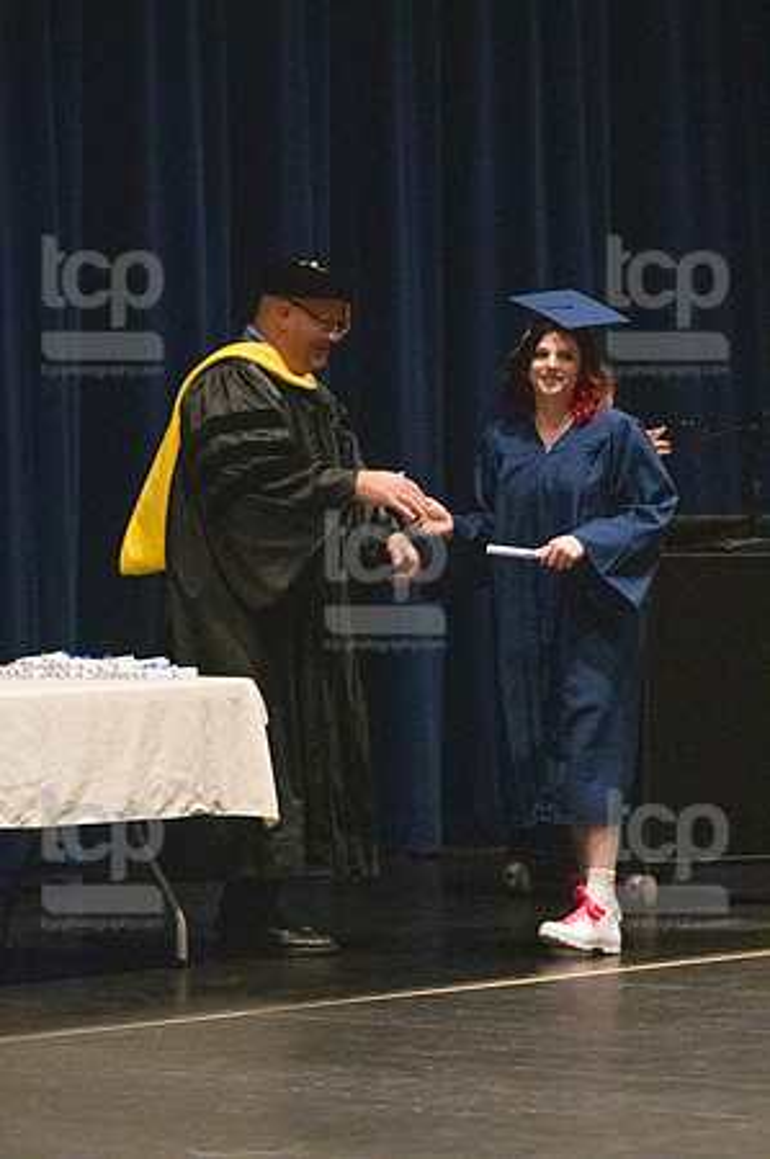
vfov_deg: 10.6
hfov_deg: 7.0
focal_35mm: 195
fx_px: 6270
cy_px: 580
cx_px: 385
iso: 10000
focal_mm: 130
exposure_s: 1/400
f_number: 3.2
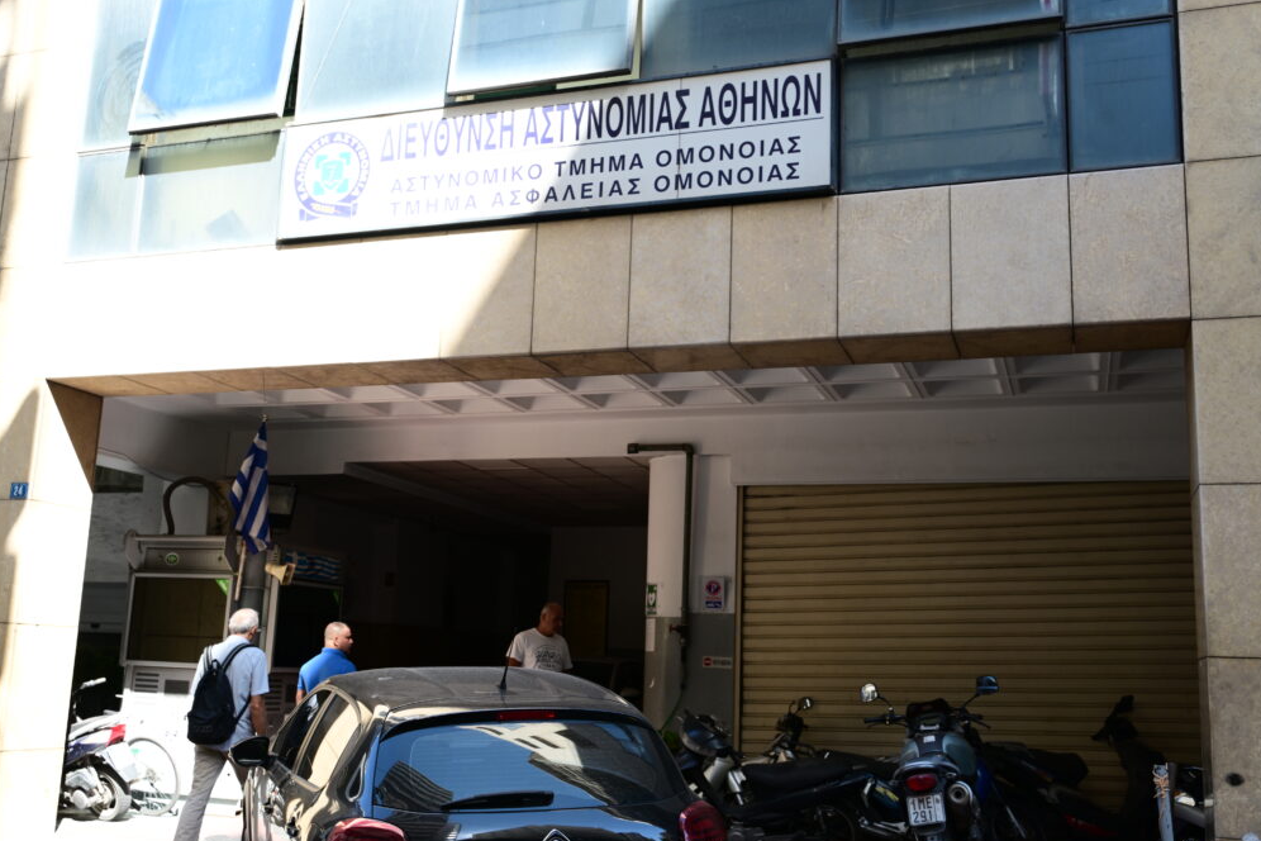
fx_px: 1296
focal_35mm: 37
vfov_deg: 35.9
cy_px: 430
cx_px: 622
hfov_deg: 51.9
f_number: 6.3
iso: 400
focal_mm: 36
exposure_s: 1/160
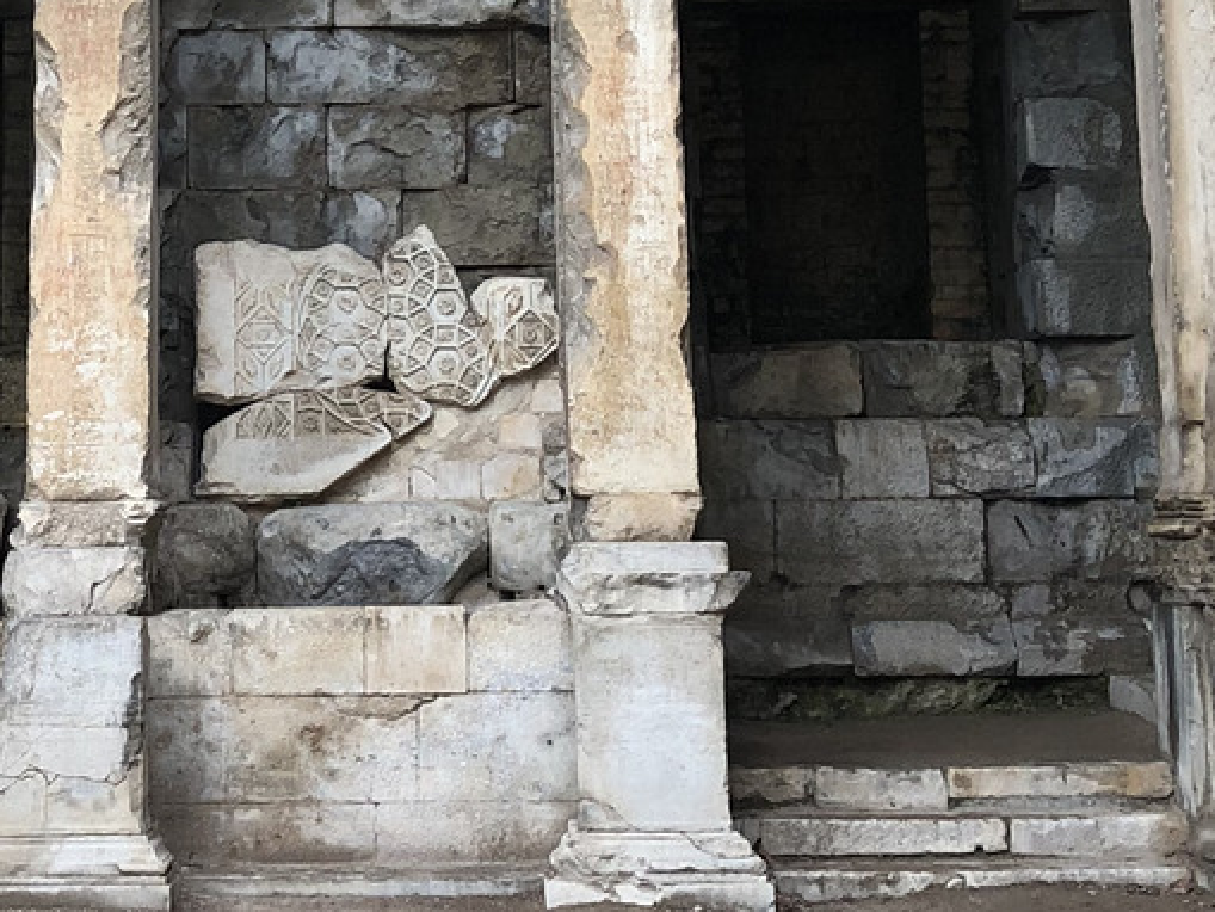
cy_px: 10
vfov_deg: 16.5
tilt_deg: +10.6
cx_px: 325
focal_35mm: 88
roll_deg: +1.1
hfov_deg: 22.1
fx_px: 3089
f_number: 1.8
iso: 25
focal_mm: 4
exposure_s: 1/33
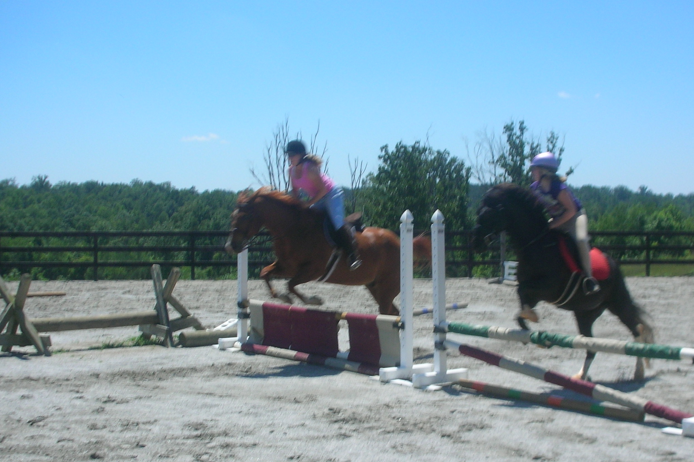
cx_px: 382
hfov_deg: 32.9
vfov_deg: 22.2
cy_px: 289
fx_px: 1176
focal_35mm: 61
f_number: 9.9
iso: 50
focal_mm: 7.7
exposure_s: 1/91.3
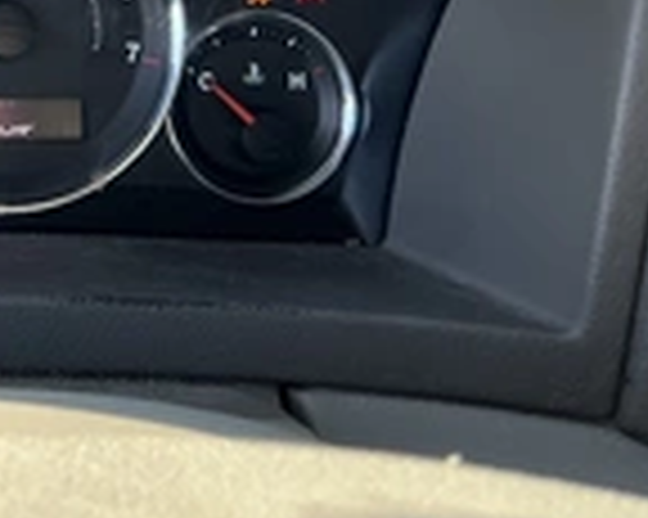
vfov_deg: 19.1
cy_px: -86
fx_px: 1457
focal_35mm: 76
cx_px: -243
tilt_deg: -20.6
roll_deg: -1.8
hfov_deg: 22.0
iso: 16
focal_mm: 3
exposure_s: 1/124
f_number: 1.8
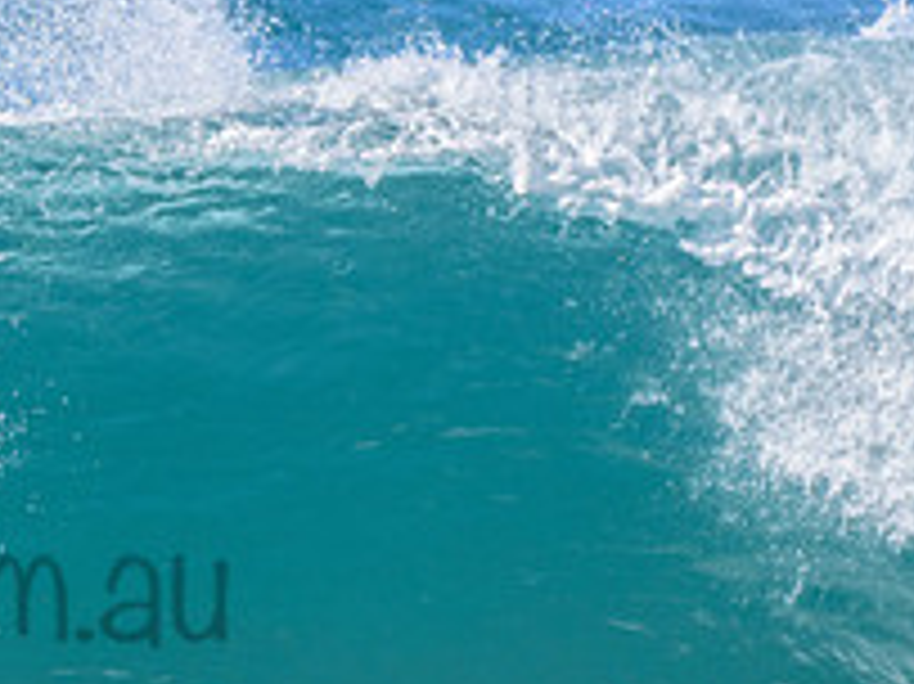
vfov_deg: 0.7
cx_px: -248
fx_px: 54413
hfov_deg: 1.0
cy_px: 538
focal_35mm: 2062
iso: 400
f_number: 5.6
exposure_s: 1/2000
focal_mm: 500
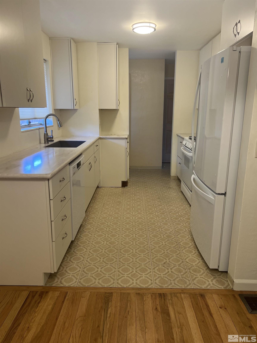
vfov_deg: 67.3
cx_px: 128
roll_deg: -0.6
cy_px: 172
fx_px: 257
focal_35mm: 26
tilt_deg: -11.8
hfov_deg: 53.1
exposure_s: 1/60
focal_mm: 5.7
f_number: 1.5
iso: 64
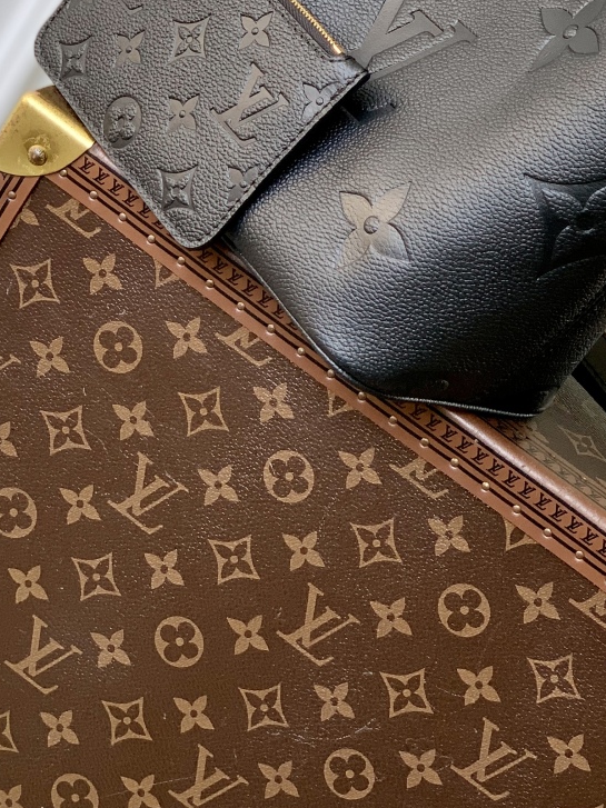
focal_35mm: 103
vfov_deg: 18.7
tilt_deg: -13.4
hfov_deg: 14.3
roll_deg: -32.9
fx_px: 2405
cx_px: 457
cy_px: 67
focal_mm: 6
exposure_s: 1/122
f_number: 2.4
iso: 50
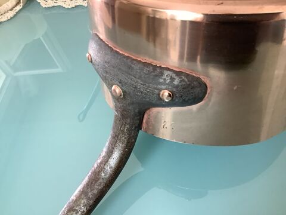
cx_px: 143
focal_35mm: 31
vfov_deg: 45.4
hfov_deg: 58.4
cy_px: 108
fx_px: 256
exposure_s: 1/50
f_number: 2.4
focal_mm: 3.3
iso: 125
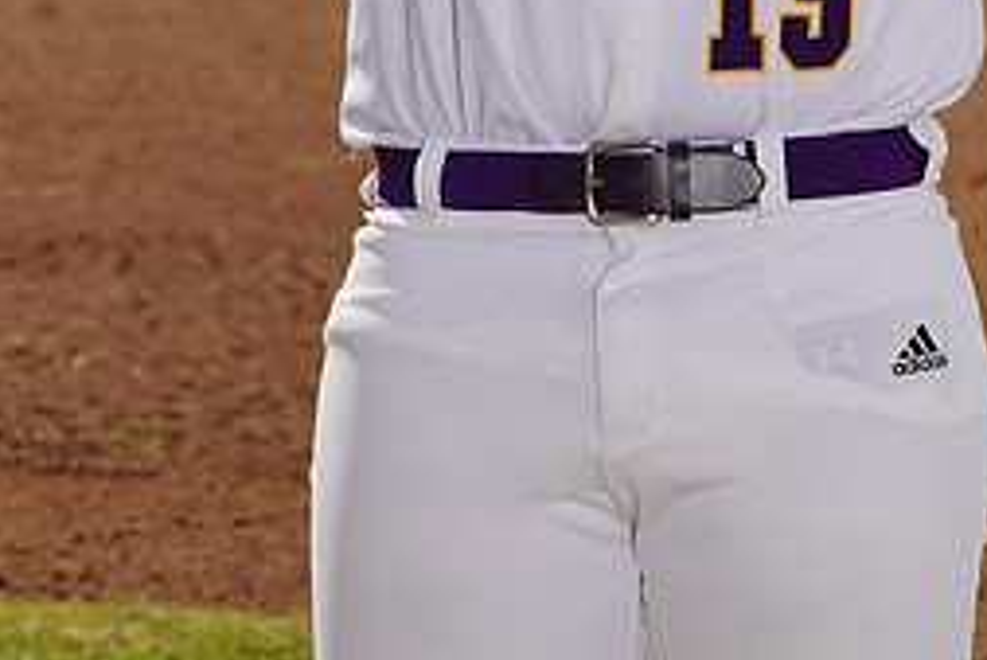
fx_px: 11741
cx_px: 614
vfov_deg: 3.2
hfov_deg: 4.8
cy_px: -359
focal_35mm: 428
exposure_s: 1/250
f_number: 11
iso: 100
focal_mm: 187
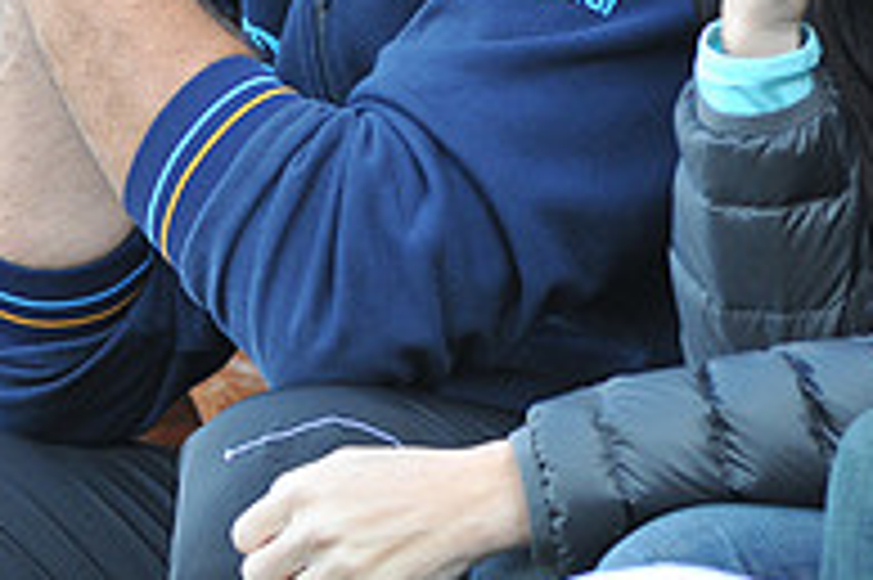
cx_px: 256
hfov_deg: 1.5
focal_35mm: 1347
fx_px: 32636
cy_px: -272
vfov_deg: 1.0
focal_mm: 300
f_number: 3.2
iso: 500
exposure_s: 1/320
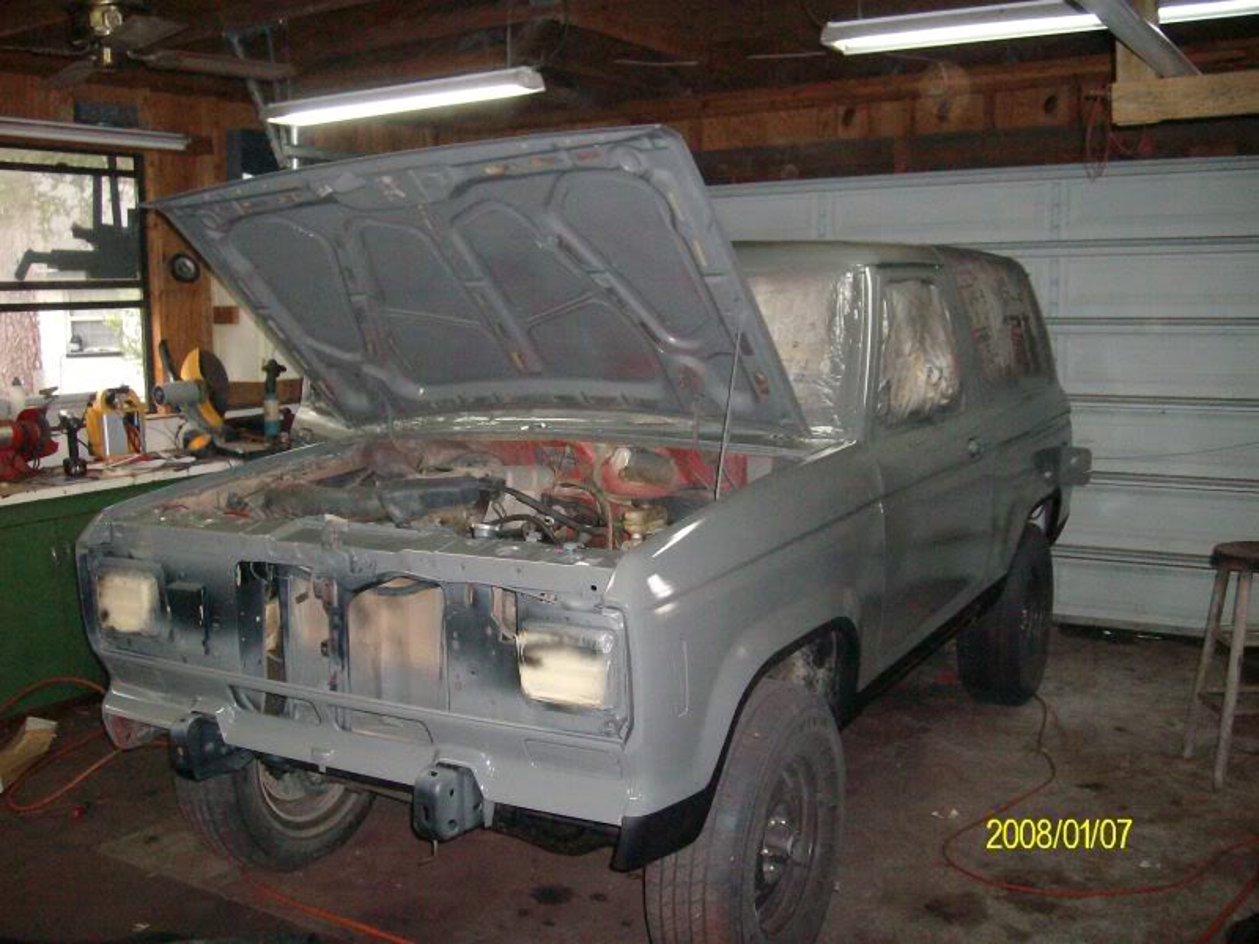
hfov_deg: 52.6
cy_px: 472
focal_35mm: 35
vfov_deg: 40.7
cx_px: 630
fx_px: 1273
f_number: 2.8
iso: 320
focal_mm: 5.8
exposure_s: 1/40
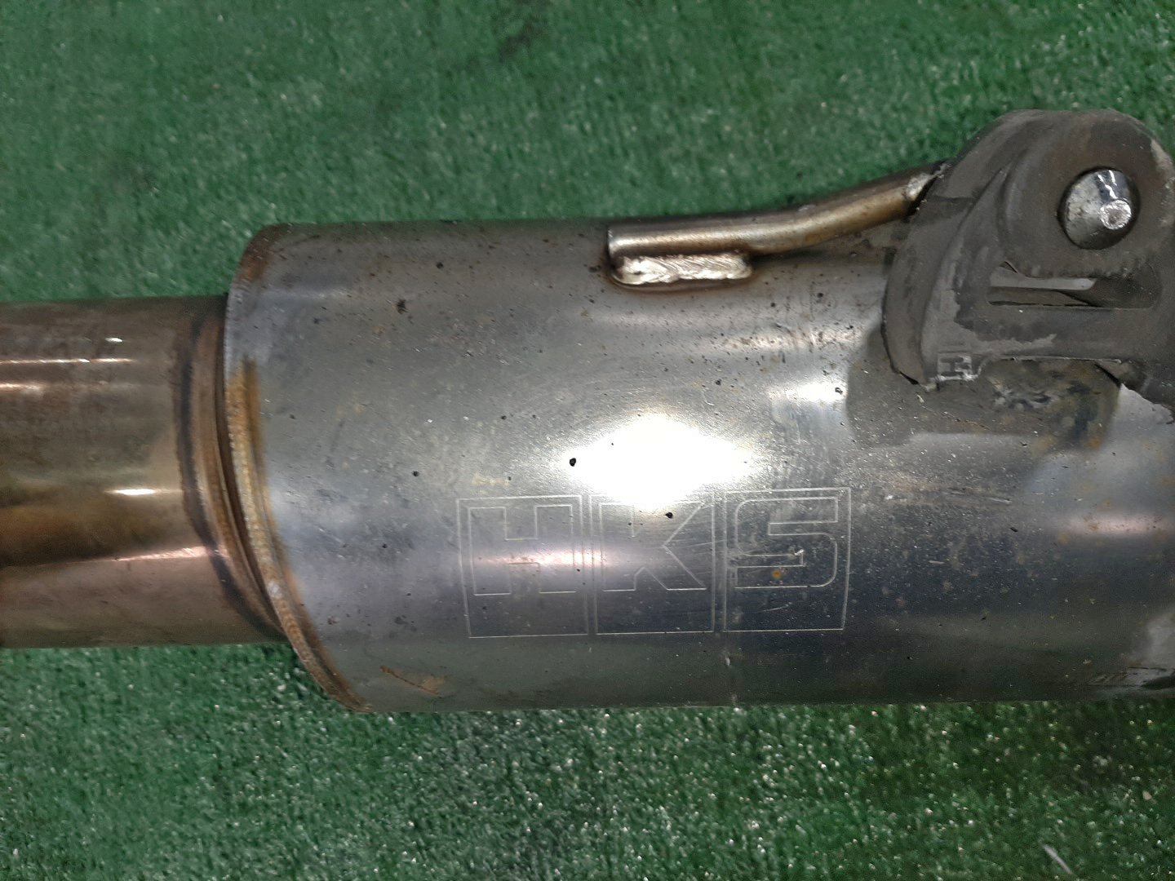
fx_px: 883
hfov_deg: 67.3
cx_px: 588
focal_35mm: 26
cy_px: 440
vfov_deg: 53.1
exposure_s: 1/50
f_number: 1.7
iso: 84
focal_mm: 3.93
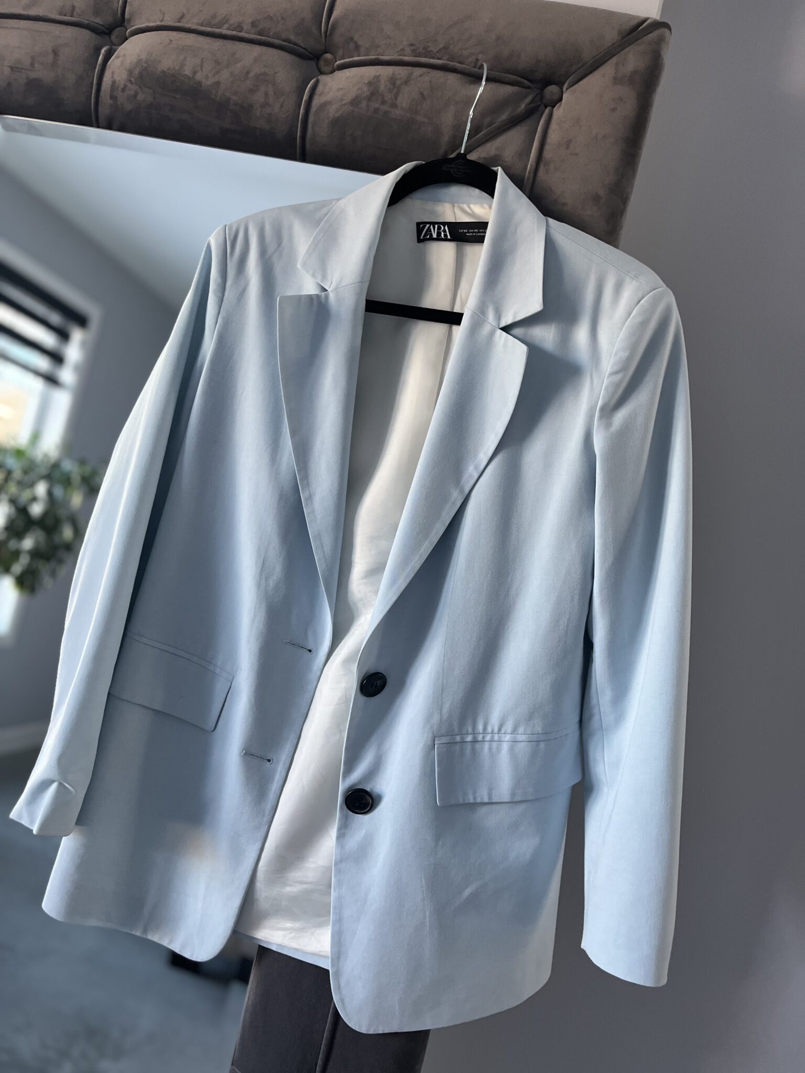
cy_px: 536
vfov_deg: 67.3
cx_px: 402
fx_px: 806
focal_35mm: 26
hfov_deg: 53.1
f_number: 1.6
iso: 200
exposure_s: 1/60
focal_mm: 5.1
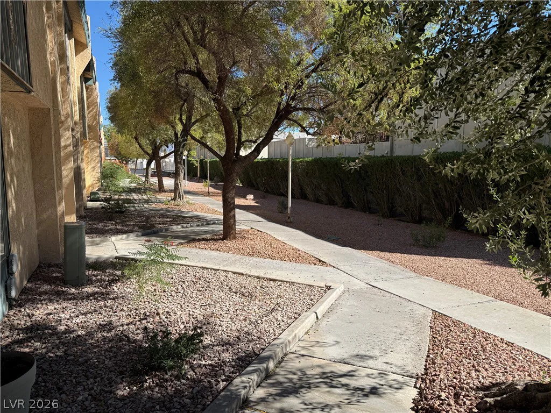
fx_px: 382
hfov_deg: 71.6
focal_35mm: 24
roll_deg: -0.9
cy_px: 206
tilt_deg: -5.8
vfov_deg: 56.8
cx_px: 276
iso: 80
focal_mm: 6.76
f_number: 1.78
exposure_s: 1/3279
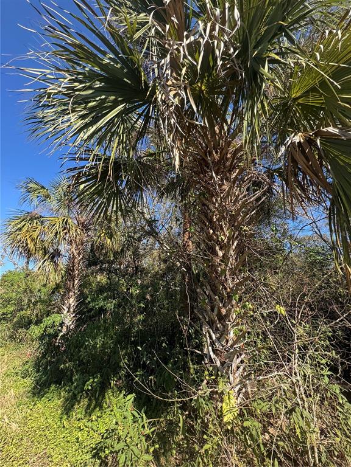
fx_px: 189
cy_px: 234
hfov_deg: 85.7
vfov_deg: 102.1
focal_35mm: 14
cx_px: 176
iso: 40
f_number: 2.2
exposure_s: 1/379
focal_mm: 2.22
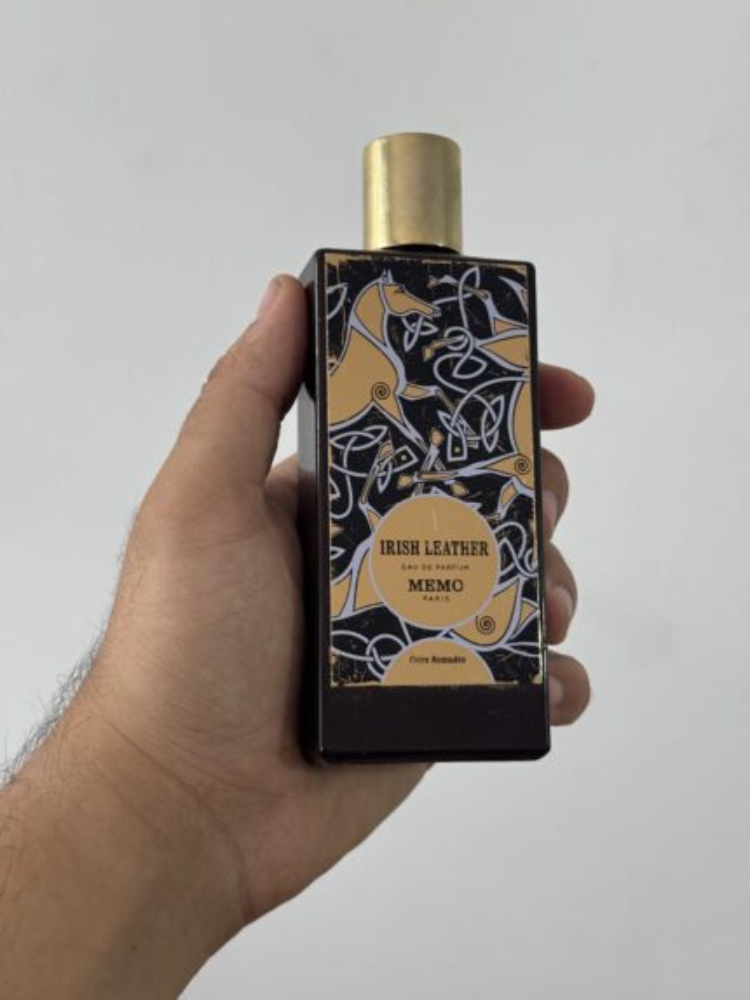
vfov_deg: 39.6
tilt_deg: -22.4
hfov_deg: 30.3
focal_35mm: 48
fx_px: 1386
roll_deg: -4.0
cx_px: 375
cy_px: 500
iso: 100
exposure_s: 1/50
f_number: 1.78
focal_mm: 6.76
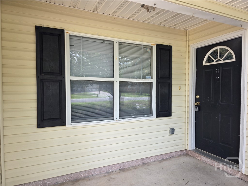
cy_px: 93
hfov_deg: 73.9
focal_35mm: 23
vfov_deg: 58.9
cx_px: 124
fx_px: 165
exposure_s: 1/180
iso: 32
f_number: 1.7
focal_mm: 6.3
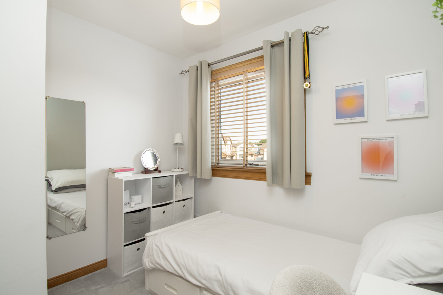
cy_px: 148
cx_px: 216
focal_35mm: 17
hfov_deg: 93.3
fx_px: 209
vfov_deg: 70.4
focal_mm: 10
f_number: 8
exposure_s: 1/5
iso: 320
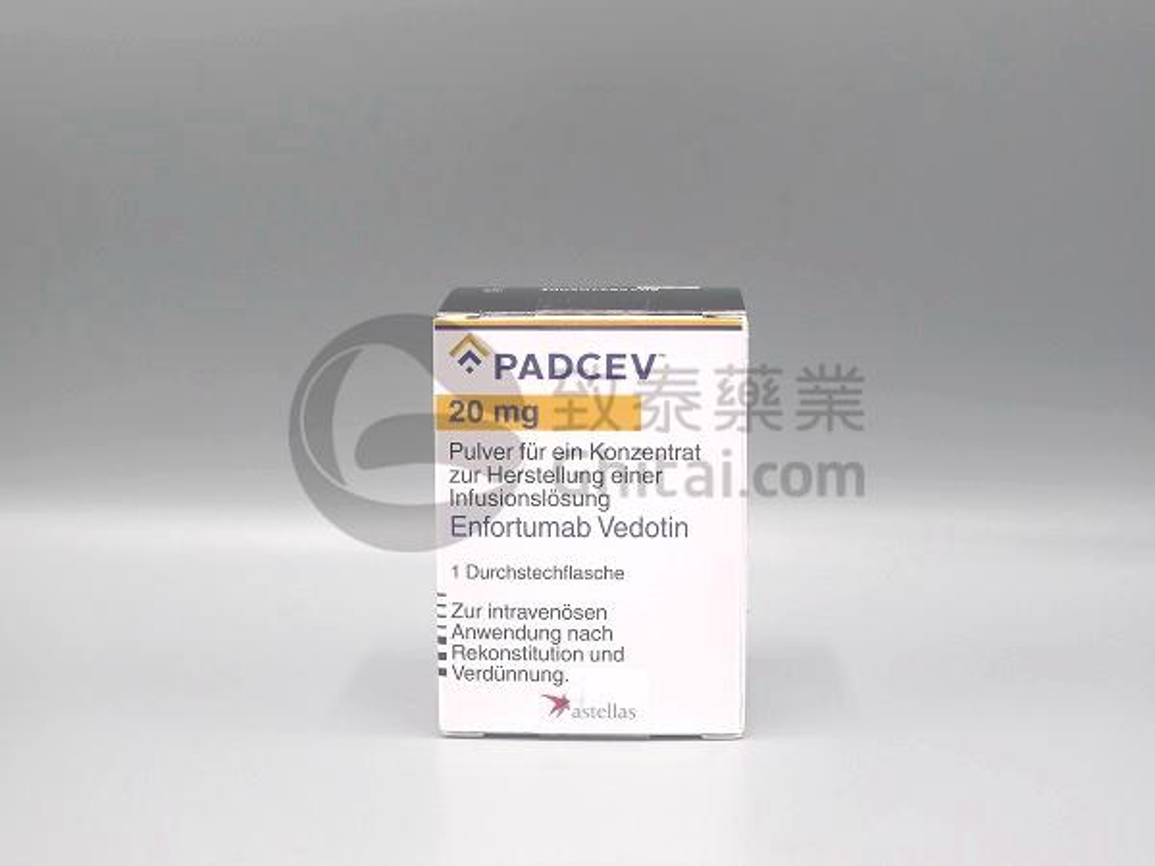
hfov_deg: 32.2
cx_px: 578
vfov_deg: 24.4
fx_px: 2002
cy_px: 433
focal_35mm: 60
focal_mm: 12.8
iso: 100
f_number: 2.8
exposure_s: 1/125
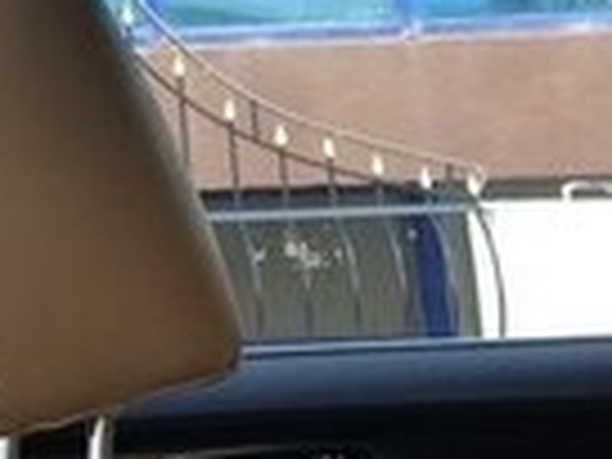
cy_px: -493
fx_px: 2493
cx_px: -270
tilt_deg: +9.2
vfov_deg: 9.7
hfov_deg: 13.3
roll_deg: +2.0
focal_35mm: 141
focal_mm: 4.15
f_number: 2.2
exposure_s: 1/100
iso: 50
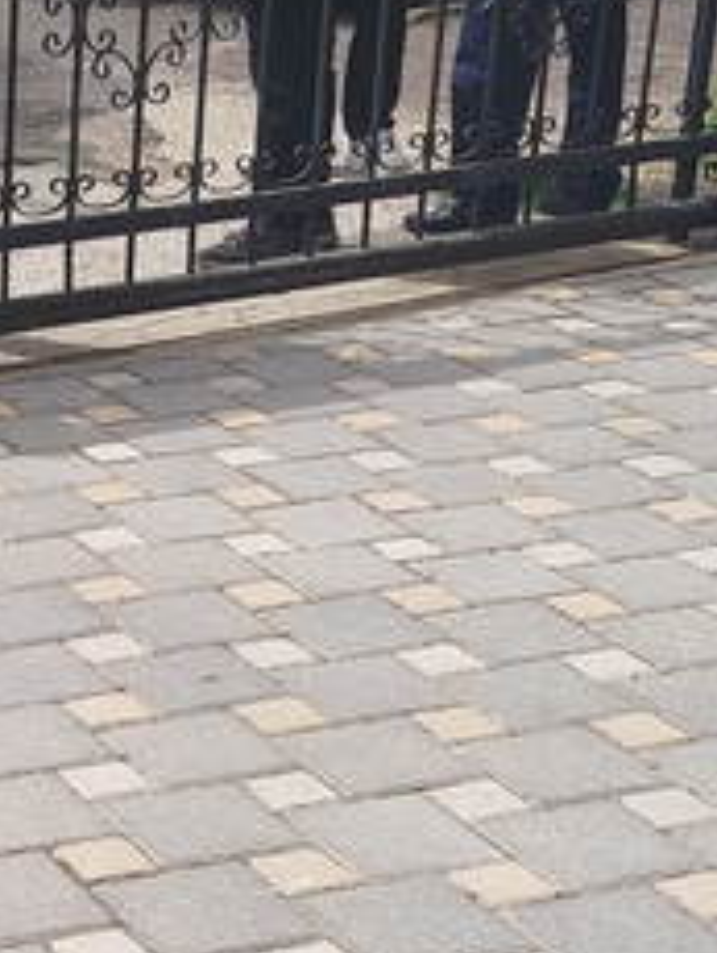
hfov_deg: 14.9
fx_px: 2646
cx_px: -170
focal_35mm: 96
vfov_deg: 20.3
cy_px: 688
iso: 50
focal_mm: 5.31
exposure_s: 1/432
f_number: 1.7
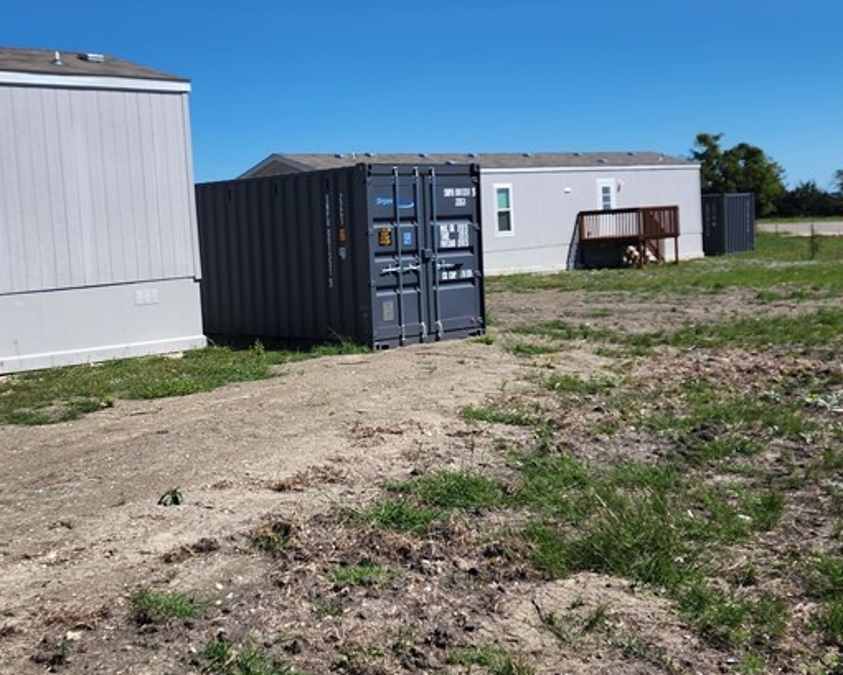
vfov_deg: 33.4
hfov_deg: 40.9
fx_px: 1123
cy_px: 289
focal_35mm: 45
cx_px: 327
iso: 12
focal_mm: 6.4
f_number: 1.8
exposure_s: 1/1372
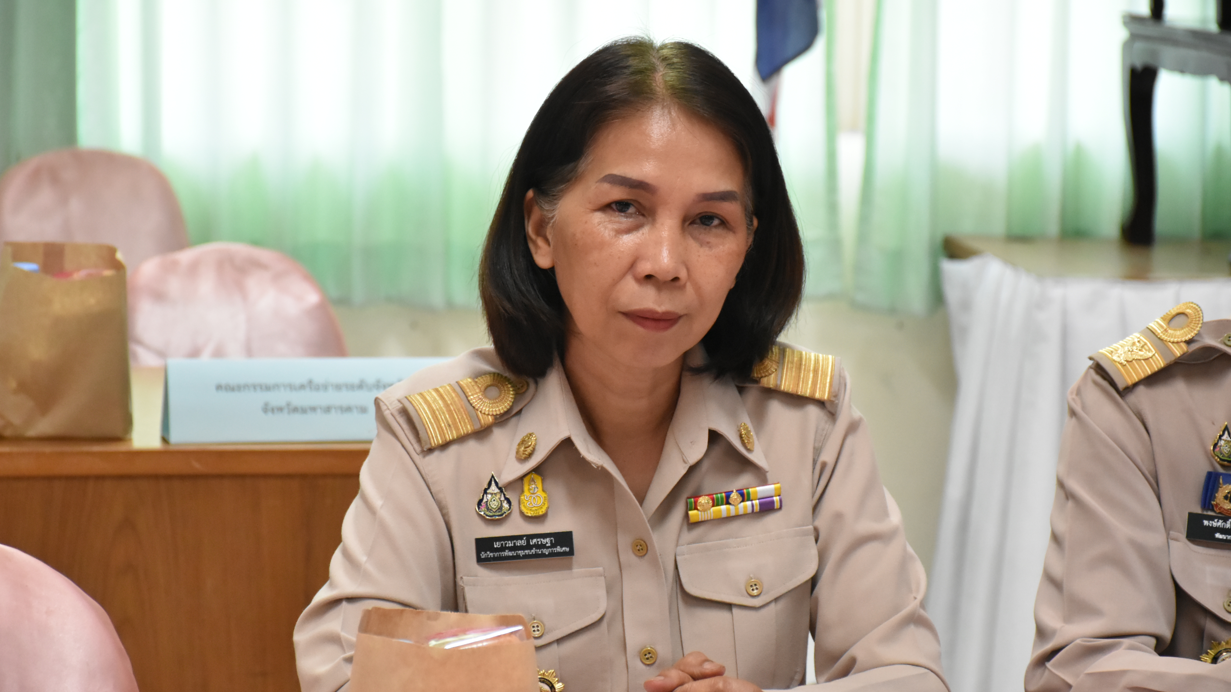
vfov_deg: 8.1
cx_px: 615
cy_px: 355
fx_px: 4881
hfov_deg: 14.4
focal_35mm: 150
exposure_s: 1/125
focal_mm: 95
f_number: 5.3
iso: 3200
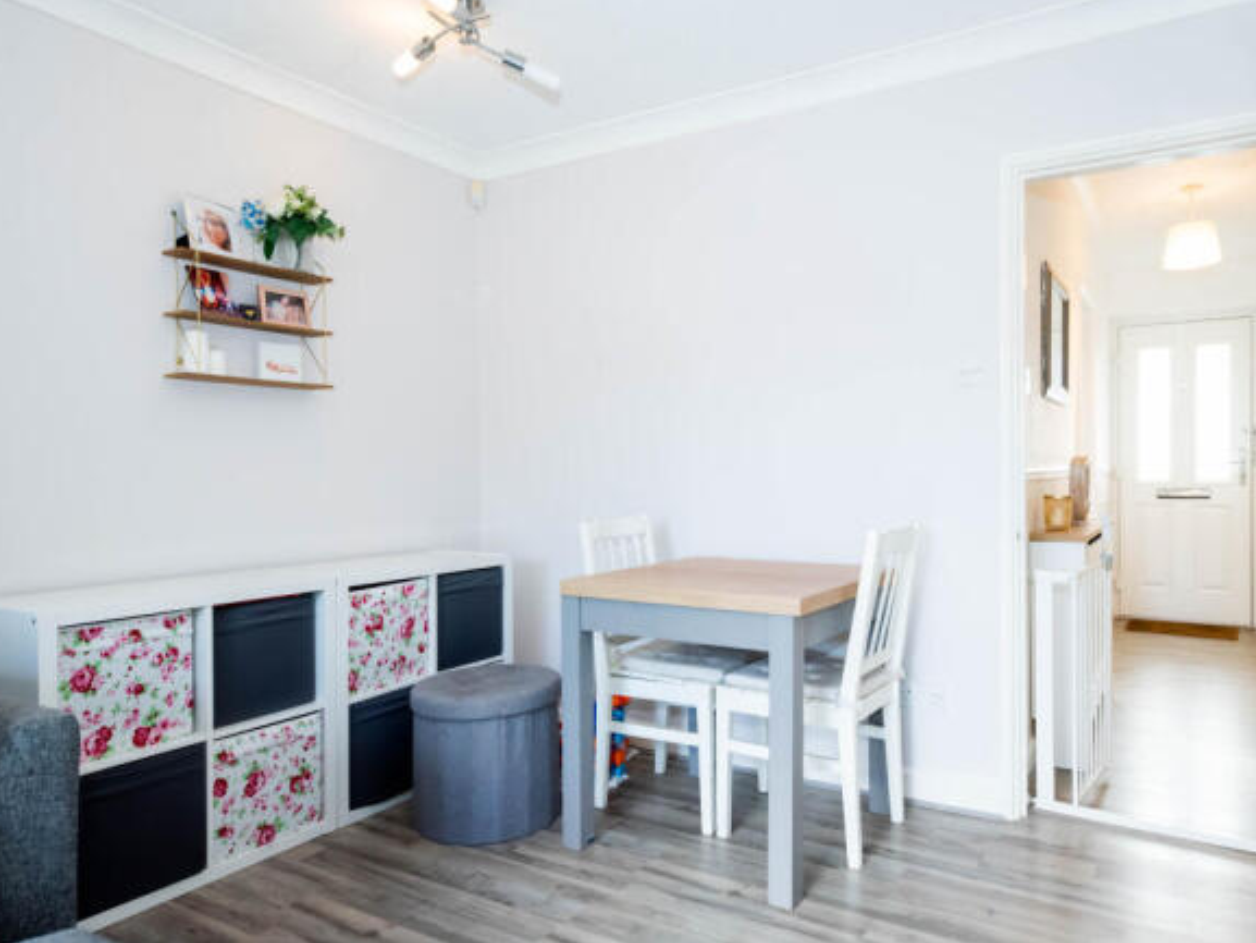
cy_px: 469
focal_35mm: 24
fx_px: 871
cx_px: 697
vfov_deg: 56.8
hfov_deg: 71.4
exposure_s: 1/80
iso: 3200
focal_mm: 22
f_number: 8
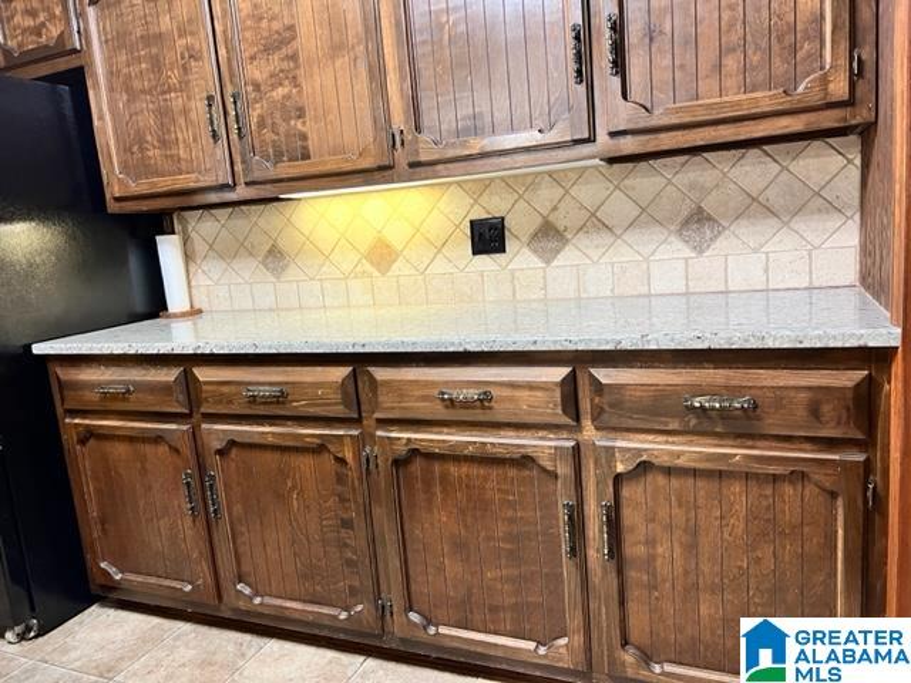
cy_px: 342
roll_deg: +4.2
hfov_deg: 67.3
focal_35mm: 26
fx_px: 684
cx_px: 456
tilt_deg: -9.5
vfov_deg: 53.1
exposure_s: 1/60
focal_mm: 5.7
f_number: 1.5
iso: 250
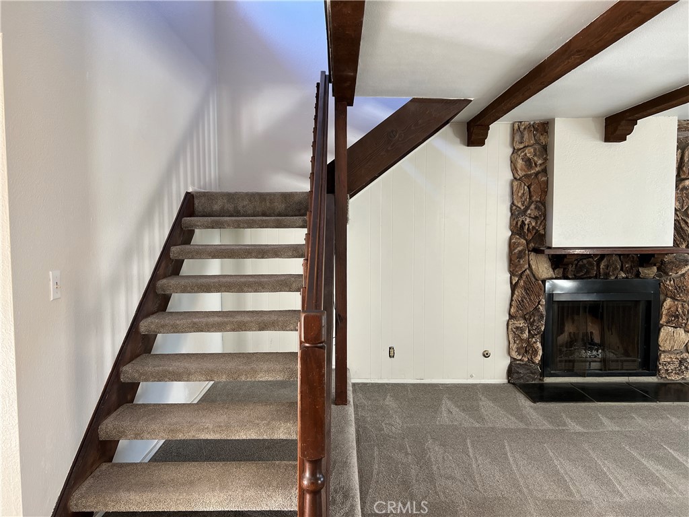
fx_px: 518
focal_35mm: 26
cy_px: 258
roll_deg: +0.4
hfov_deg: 67.3
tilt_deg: -3.7
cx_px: 344
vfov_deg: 53.1
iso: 80
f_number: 1.5
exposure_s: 1/60
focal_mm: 5.7
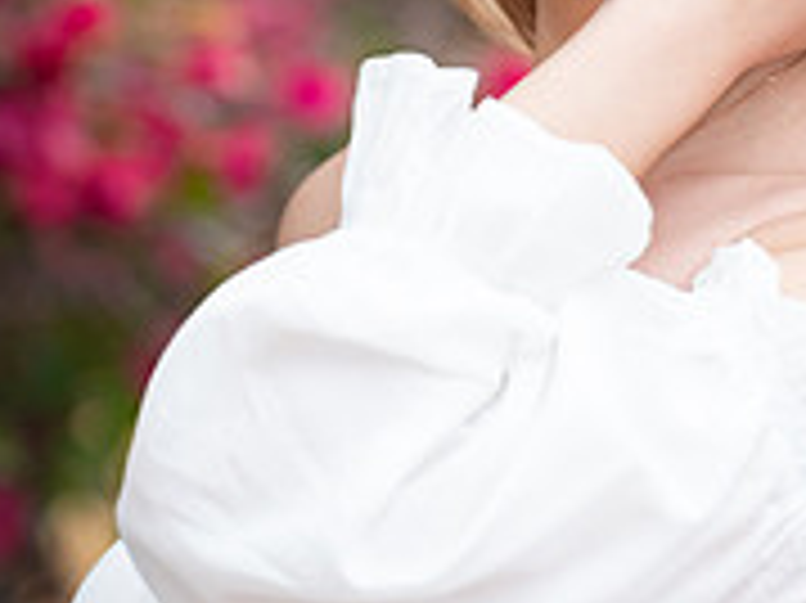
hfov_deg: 4.6
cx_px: 558
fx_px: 10122
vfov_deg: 3.4
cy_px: 72
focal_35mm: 435
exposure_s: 1/200
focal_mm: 180
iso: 320
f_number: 3.5
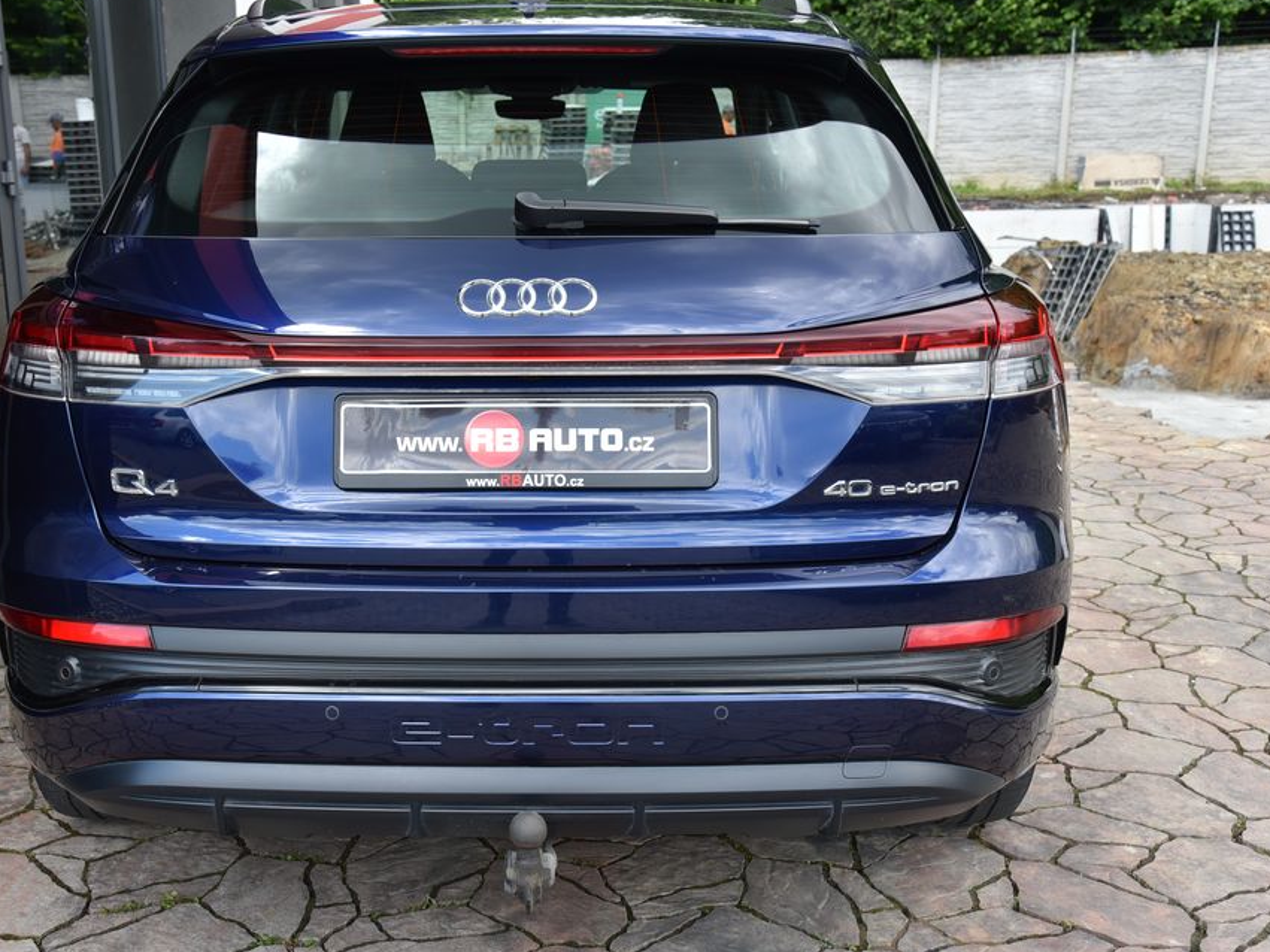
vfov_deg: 32.9
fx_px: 1614
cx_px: 513
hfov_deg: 42.8
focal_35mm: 44
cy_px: 464
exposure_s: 1/250
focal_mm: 38
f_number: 8
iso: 500
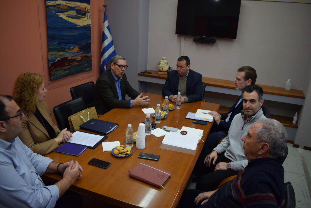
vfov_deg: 48.0
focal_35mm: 27
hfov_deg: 67.4
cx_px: 156
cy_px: 104
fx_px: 233
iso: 720
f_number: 4
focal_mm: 18
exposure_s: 1/60
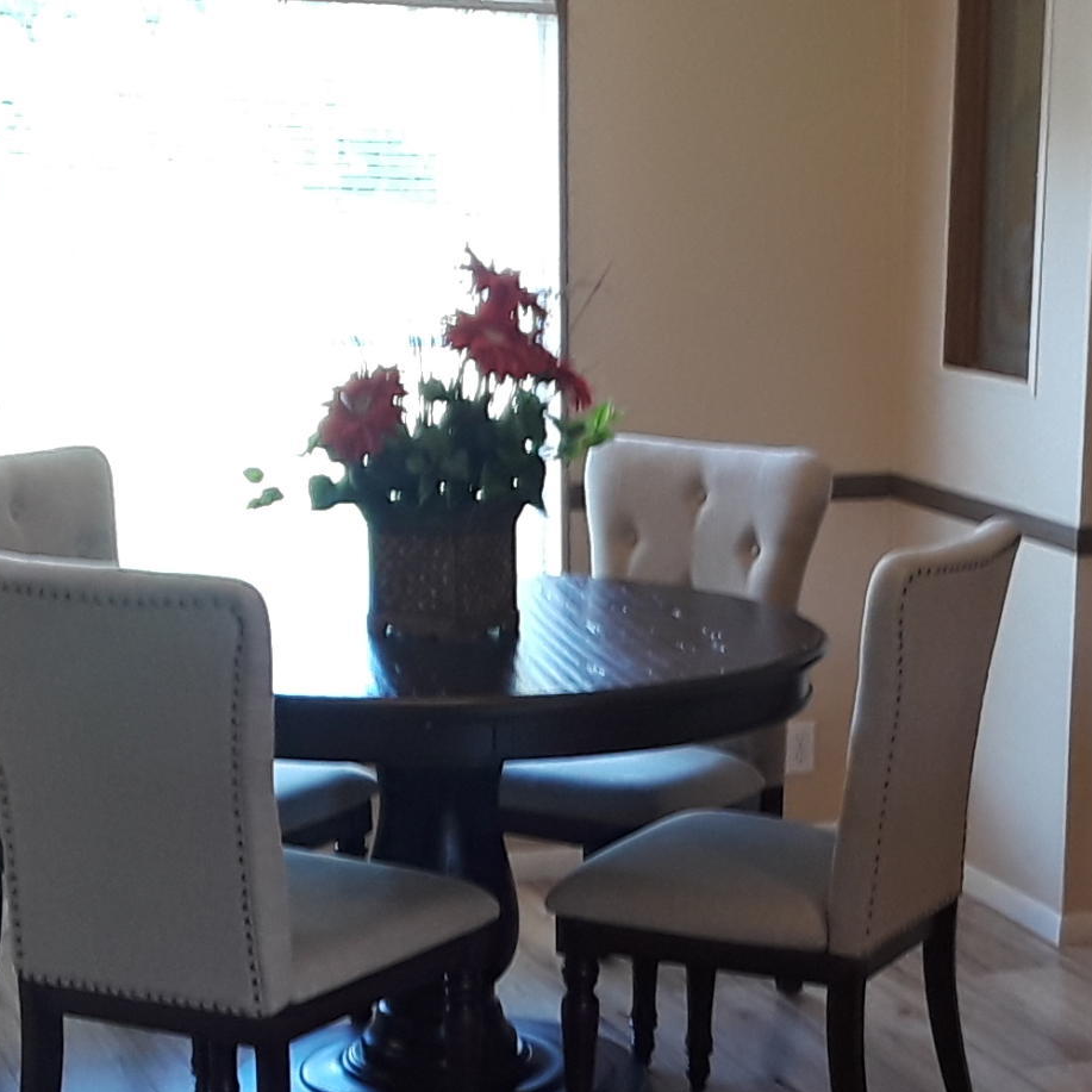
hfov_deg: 21.0
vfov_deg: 21.4
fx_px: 2891
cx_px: 934
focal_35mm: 81
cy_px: 654
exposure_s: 1/30
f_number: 1.9
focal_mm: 2.9
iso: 50
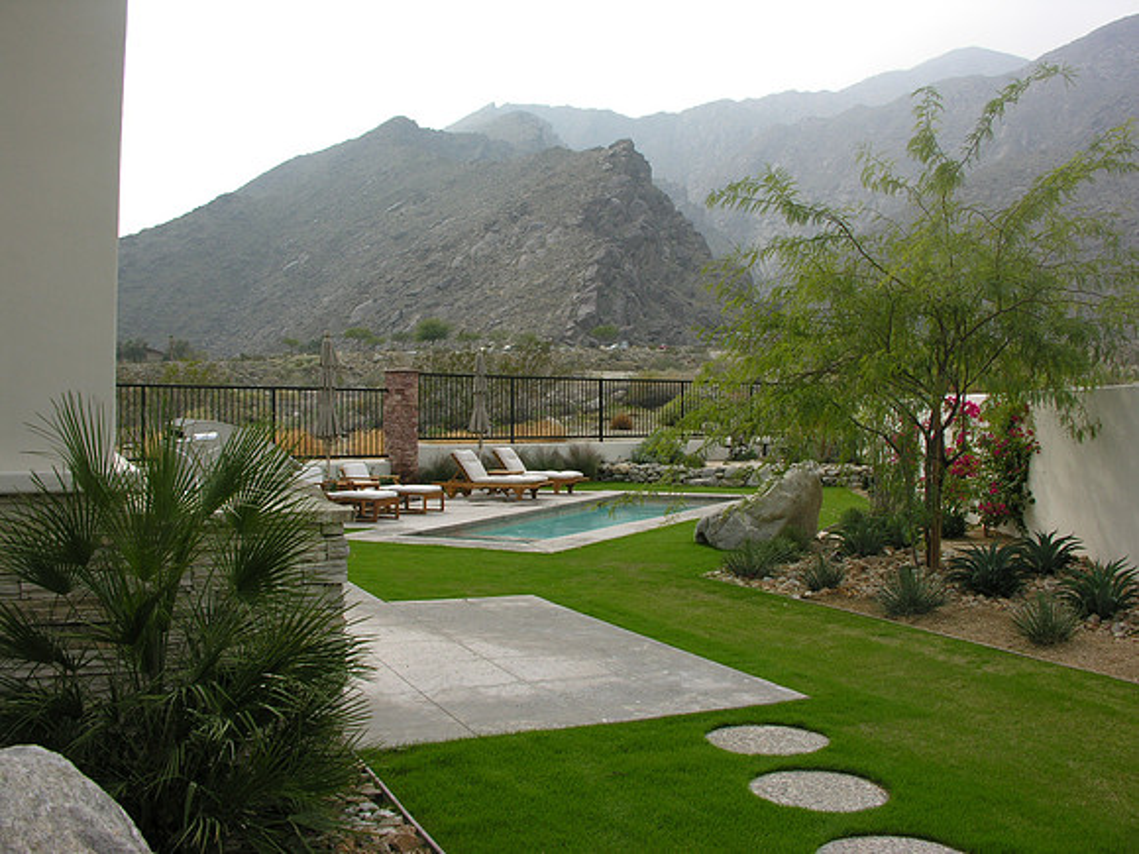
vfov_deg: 40.7
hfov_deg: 52.6
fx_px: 1152
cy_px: 427
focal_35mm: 35
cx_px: 570
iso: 50
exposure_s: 1/213
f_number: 6.3
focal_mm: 8.9
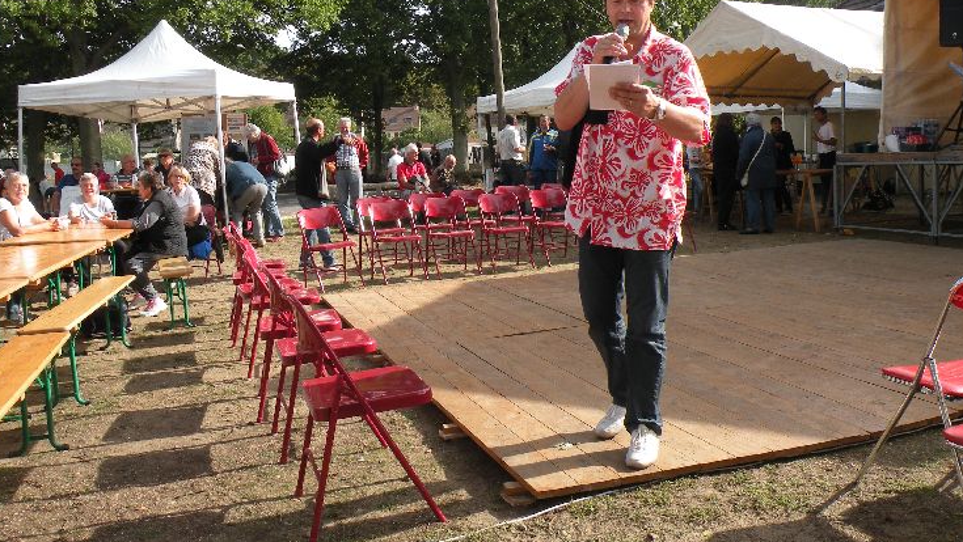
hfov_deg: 61.0
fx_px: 817
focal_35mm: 32
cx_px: 487
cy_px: 185
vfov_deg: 36.4
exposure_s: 1/151
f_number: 5
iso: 64
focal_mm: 4.7
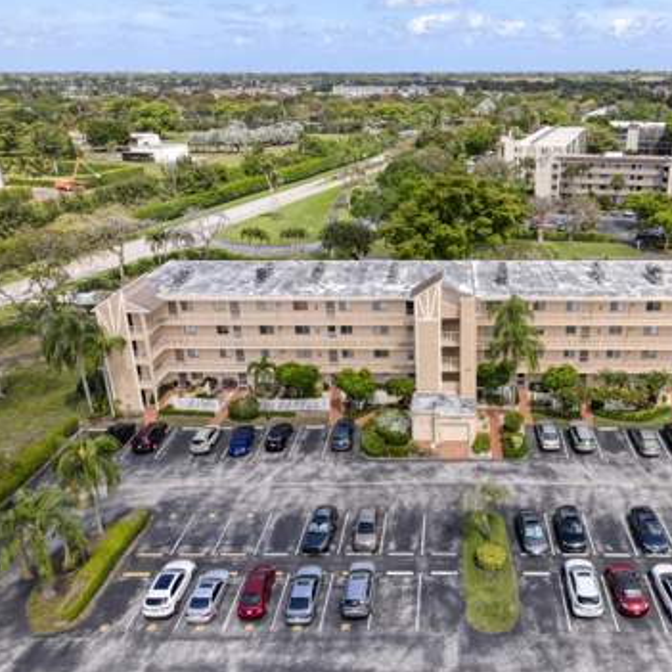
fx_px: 637
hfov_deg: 54.6
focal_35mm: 29
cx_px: 444
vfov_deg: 55.6
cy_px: 332
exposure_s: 1/30
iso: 100
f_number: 2.8
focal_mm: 4.5
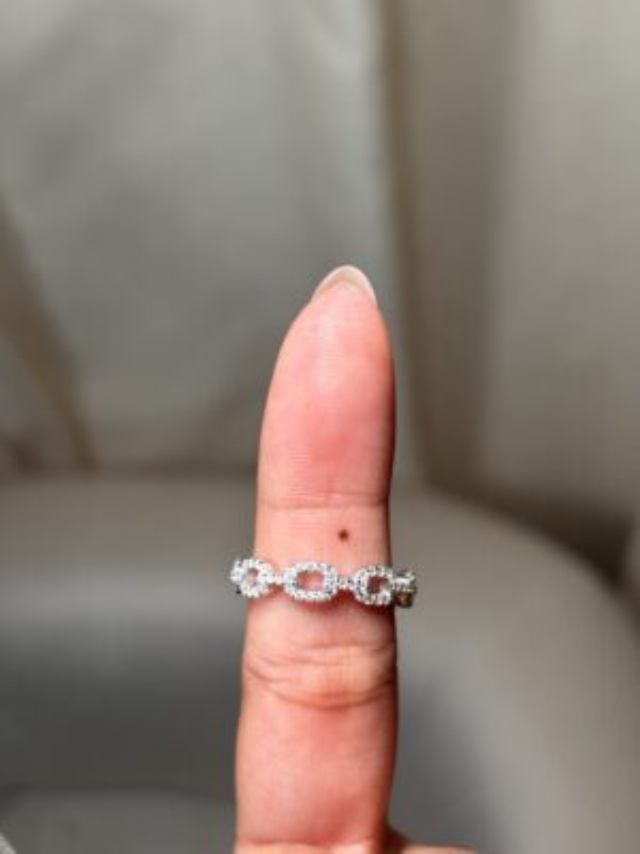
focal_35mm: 52
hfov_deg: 28.0
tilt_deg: -53.8
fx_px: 1282
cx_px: 320
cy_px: 427
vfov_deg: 36.8
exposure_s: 1/121
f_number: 1.6
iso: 50
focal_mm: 5.96
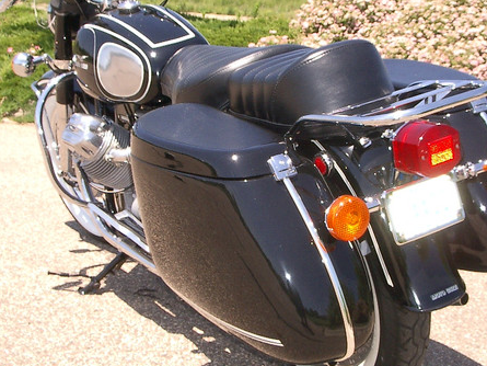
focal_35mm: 59
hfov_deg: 32.7
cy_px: 181
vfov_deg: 24.8
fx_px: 830
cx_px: 252
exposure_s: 1/500
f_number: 4.6
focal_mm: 6.8
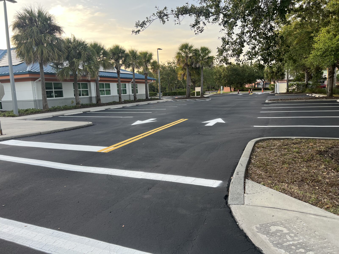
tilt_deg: -10.5
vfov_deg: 53.1
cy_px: 127
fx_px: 255
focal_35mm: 26
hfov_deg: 67.3
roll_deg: +2.1
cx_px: 170
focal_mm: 5.7
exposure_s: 1/229
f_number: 1.5
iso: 50
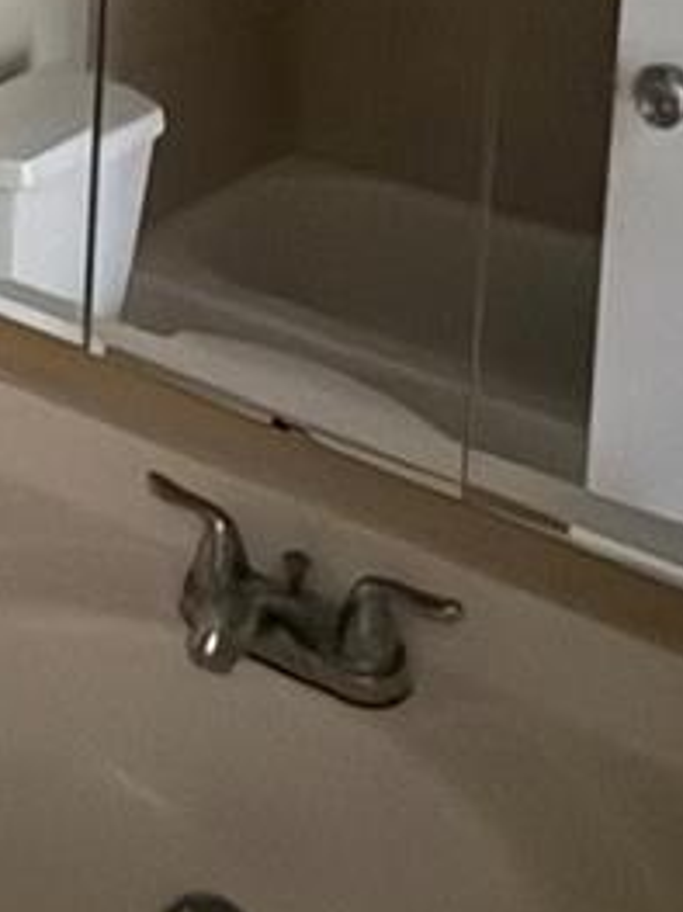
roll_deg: -3.3
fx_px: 1685
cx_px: -59
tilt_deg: -5.4
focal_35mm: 64
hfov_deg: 21.8
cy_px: -298
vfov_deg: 25.6
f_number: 2.2
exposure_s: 1/8
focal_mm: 2.22
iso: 1600
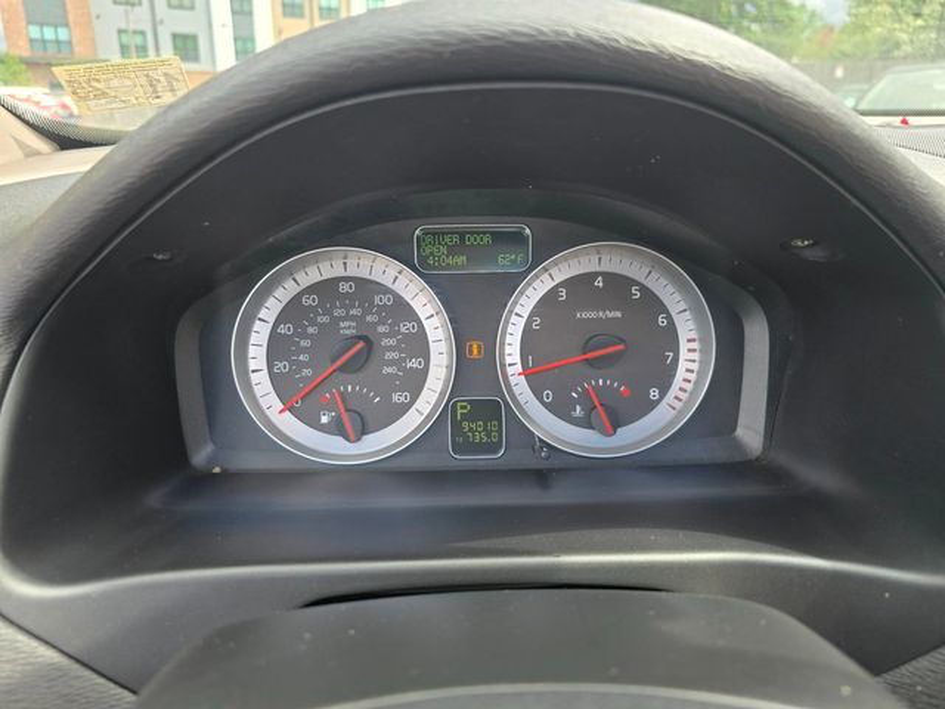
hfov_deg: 73.9
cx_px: 472
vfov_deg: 58.9
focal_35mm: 23
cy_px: 354
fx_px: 628
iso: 40
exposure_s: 1/180
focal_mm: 6.3
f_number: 1.7
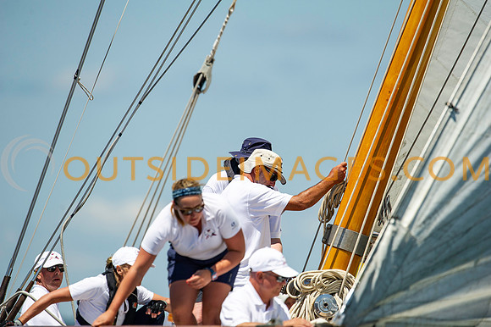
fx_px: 8178
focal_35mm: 600
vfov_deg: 2.3
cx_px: 246
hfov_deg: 3.4
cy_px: 164
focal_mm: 600
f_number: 5
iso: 400
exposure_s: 1/4000
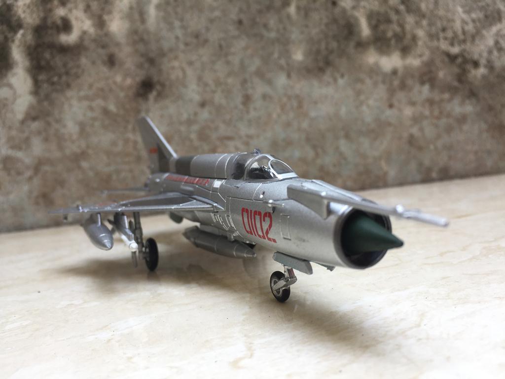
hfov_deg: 61.7
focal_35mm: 29
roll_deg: +3.6
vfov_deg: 48.2
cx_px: 252
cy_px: 190
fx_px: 423
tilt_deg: -6.8
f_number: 2.2
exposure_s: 1/105
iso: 32
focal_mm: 4.15
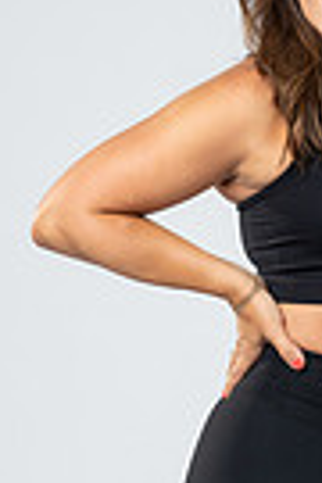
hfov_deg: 4.8
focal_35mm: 284
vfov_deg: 7.2
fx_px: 3810
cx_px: 462
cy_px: 394
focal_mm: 85
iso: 200
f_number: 3.5
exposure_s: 1/160
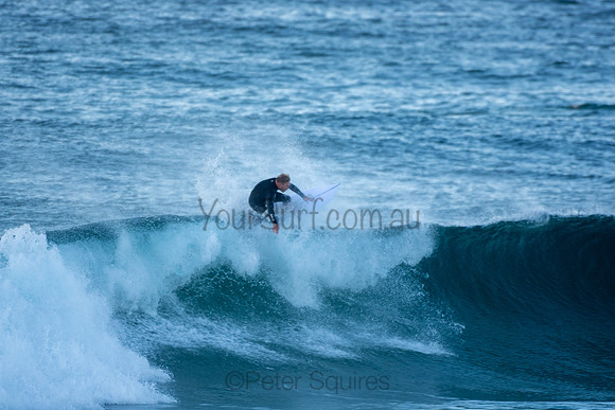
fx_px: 12815
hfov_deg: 2.7
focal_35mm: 750
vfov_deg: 1.8
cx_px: 308
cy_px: 205
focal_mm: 500
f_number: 5.6
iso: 280
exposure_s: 1/400
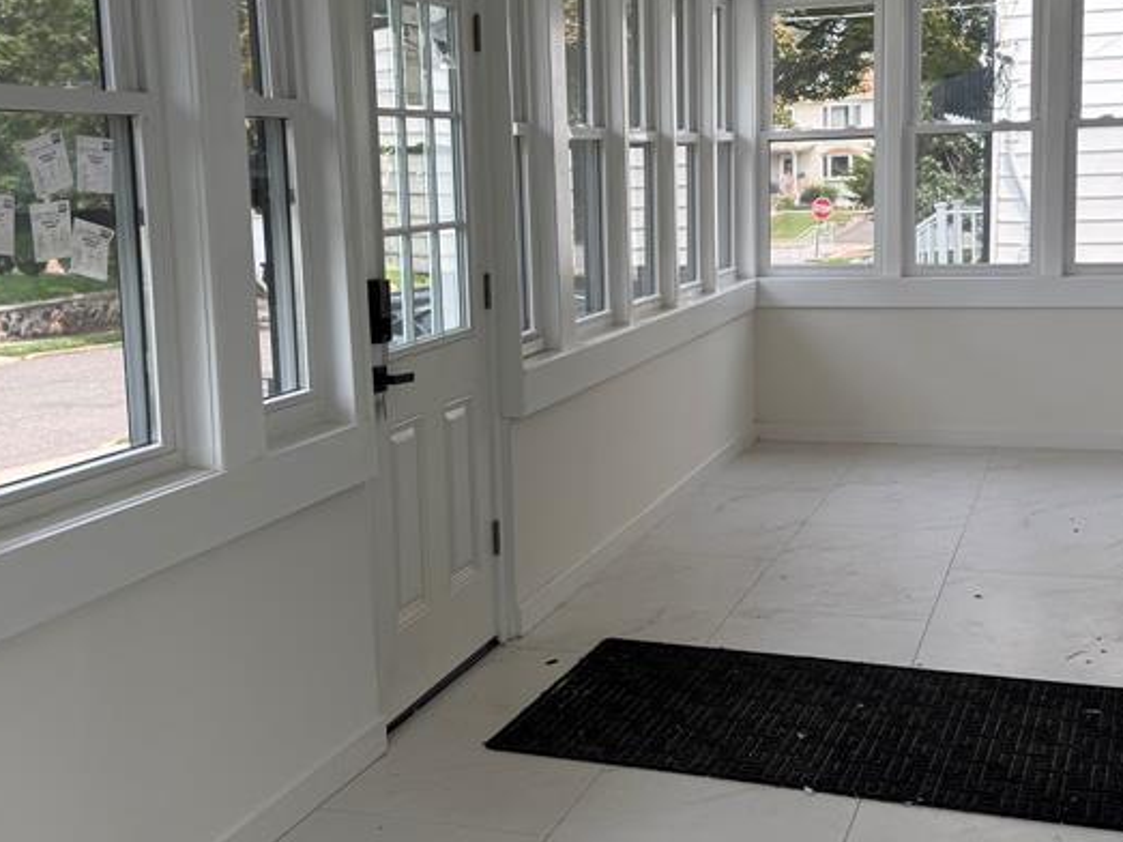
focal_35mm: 47
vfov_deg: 30.8
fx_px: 1524
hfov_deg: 40.4
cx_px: 554
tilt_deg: -6.8
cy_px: 361
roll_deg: +1.4
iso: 100
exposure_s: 1/1271
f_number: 1.78
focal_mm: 6.76
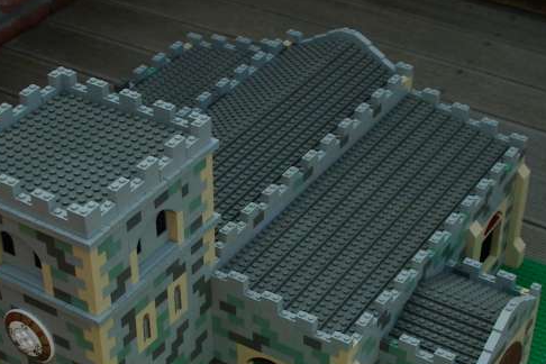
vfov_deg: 17.0
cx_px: 254
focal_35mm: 79
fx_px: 1199
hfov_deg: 25.7
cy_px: 326
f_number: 8
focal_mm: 25
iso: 200
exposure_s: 1/250
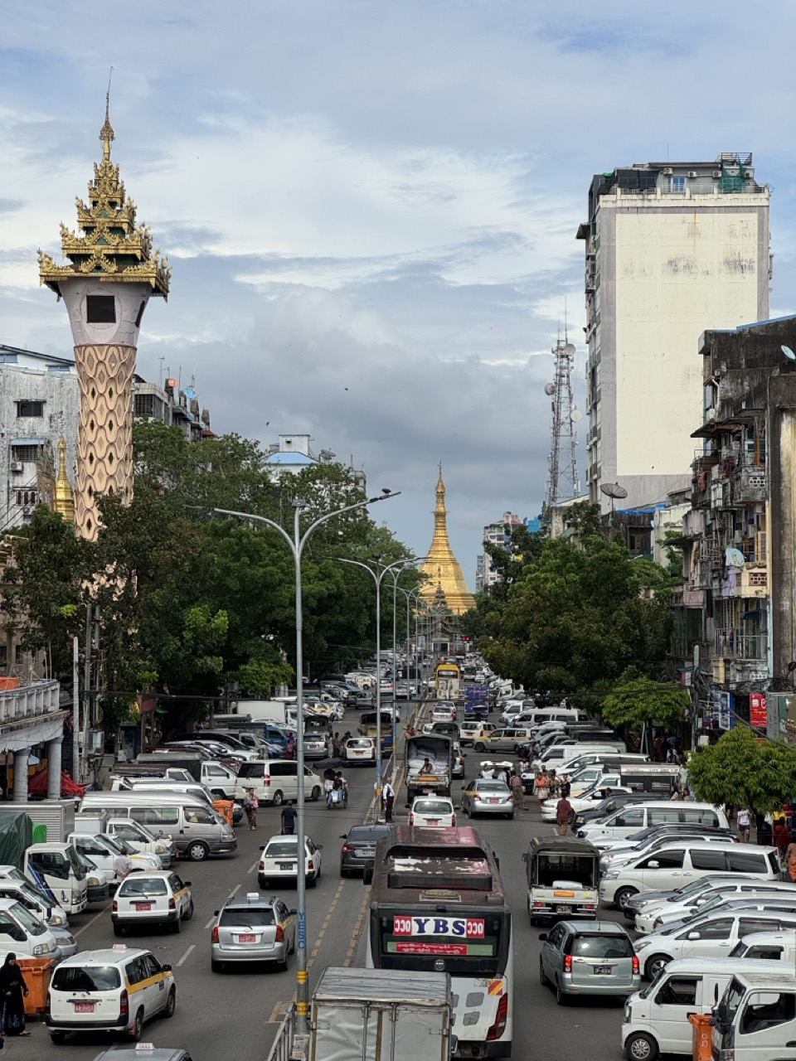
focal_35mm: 77
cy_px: 530
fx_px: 2361
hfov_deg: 19.1
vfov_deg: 25.3
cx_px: 398
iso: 25
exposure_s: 1/1248
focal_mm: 9
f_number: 2.8
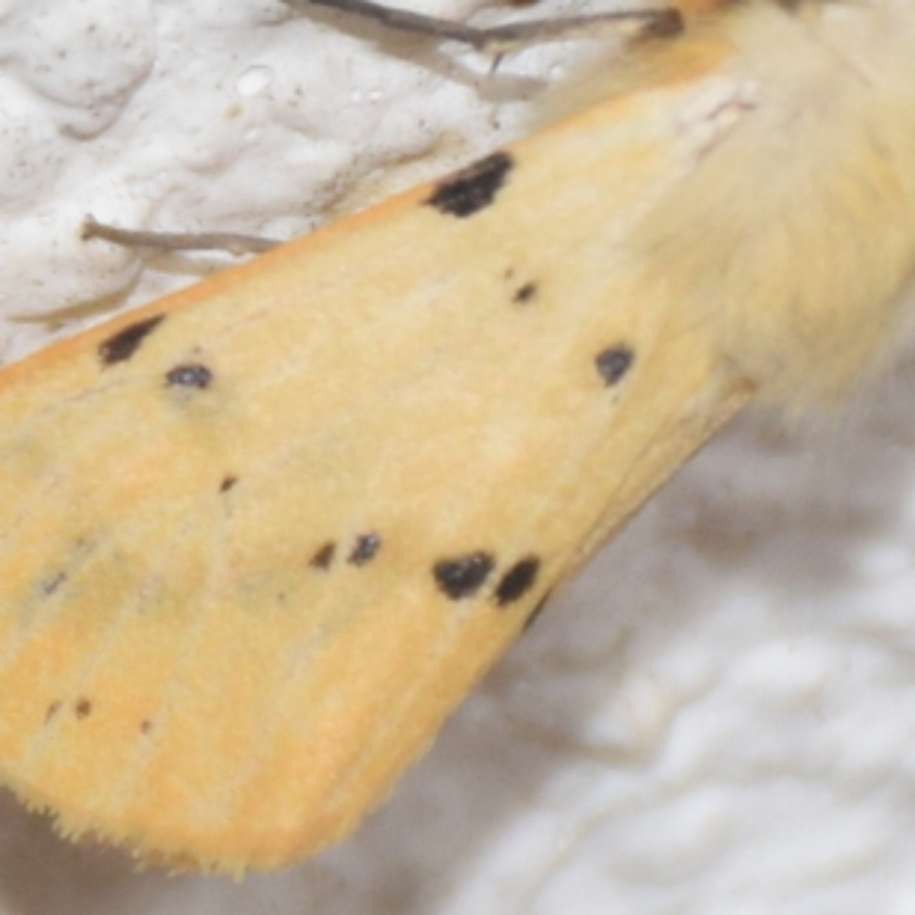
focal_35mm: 557
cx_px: 205
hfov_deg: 3.1
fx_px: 16657
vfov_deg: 3.1
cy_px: 410
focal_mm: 140
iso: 320
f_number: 7.1
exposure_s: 1/60
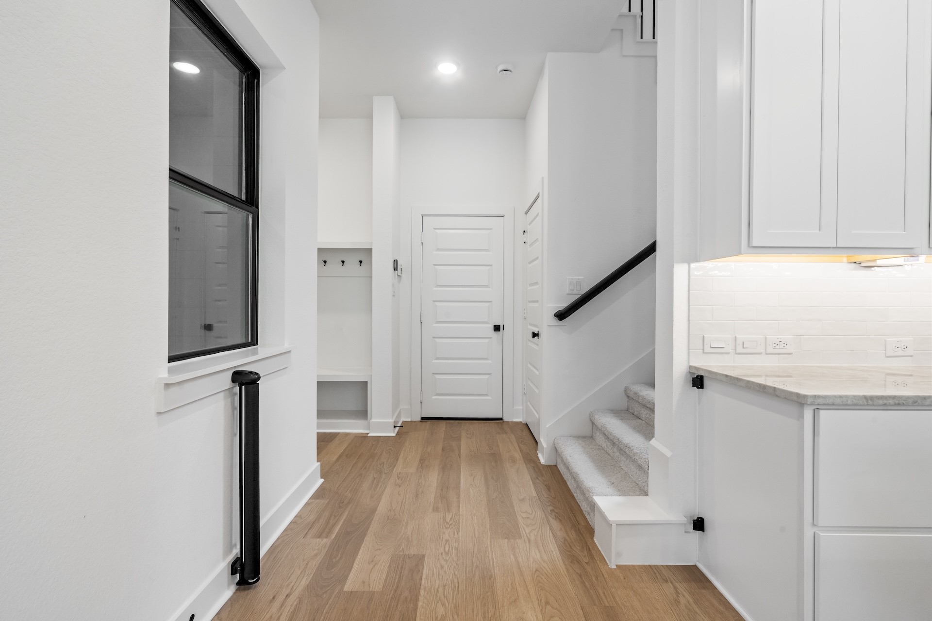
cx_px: 466
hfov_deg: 96.7
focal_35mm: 16
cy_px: 310
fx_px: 414
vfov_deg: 73.7
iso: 1250
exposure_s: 1/25
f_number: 11
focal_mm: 16
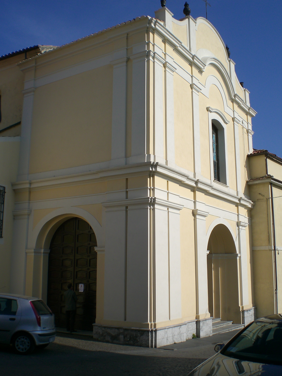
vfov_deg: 49.0
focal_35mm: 38
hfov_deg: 37.7
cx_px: 141
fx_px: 413
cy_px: 188
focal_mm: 6.3
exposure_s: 1/800
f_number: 4.4
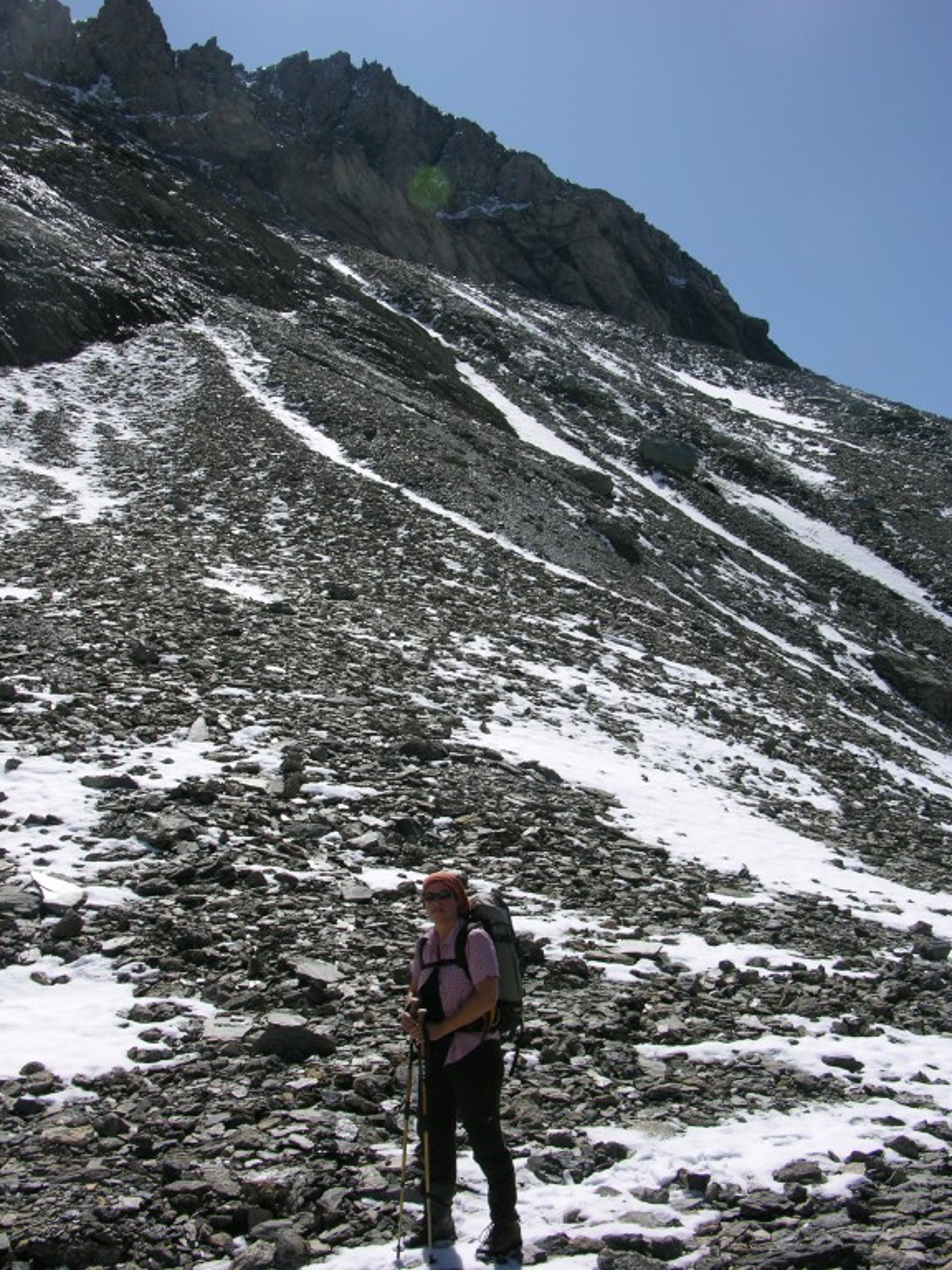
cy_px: 635
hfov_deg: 40.7
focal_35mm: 35
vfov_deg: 52.6
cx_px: 476
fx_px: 1283
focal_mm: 8.9
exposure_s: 1/357
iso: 50
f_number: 7.1
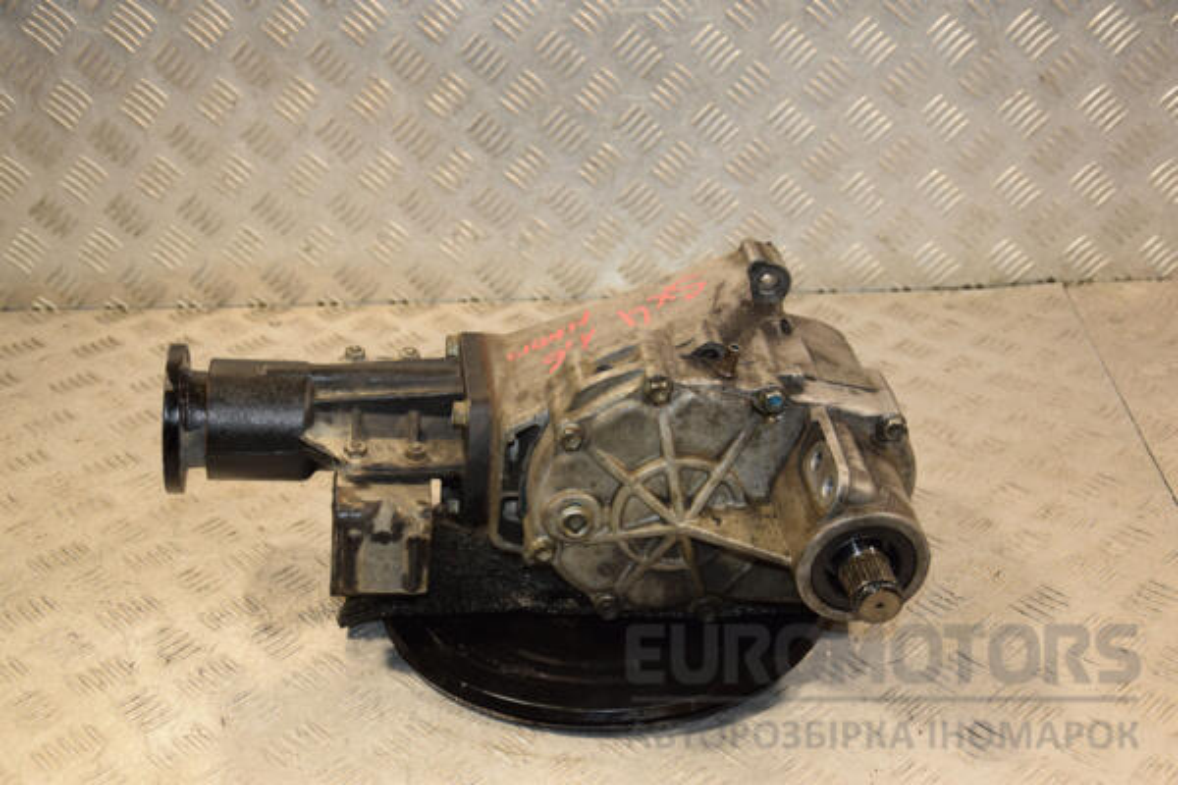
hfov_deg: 38.9
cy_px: 392
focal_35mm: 51
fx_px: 1669
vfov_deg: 26.5
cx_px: 589
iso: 800
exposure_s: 1/160
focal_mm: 34
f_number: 5
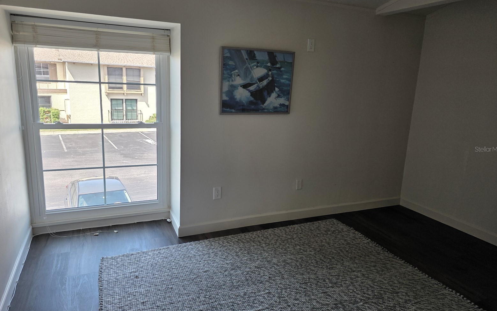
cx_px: 250
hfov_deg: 72.5
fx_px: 339
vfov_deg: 49.3
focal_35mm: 25
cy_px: 149
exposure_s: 1/180
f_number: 1.7
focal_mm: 6.3
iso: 64
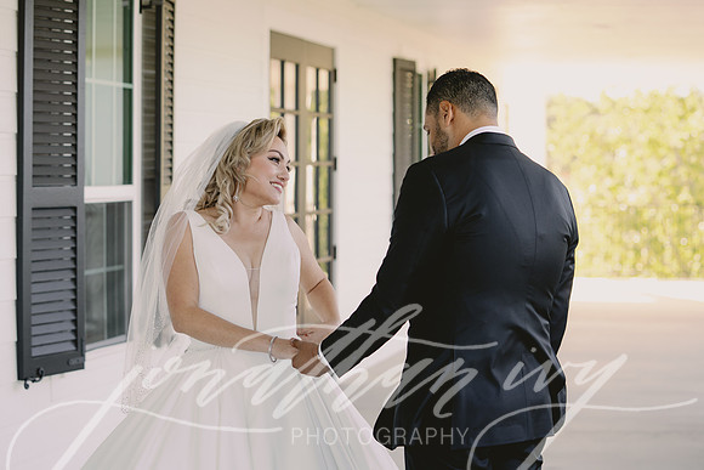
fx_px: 1609
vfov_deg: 16.6
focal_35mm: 82
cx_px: 352
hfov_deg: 24.7
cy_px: 194
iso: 250
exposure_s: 1/250
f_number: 3.2
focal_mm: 70
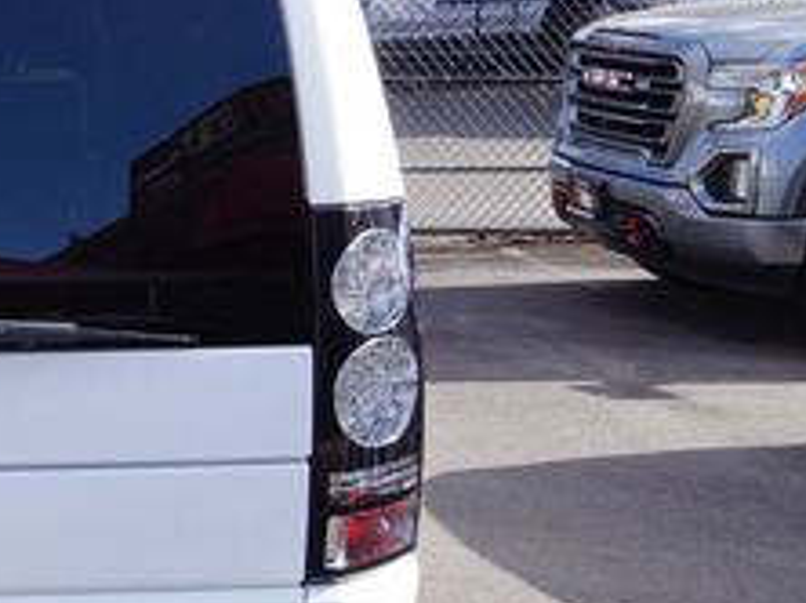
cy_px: 352
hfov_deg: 20.2
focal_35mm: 87
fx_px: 2033
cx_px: -290
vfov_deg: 16.9
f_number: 10
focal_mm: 21
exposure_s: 1/80
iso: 100
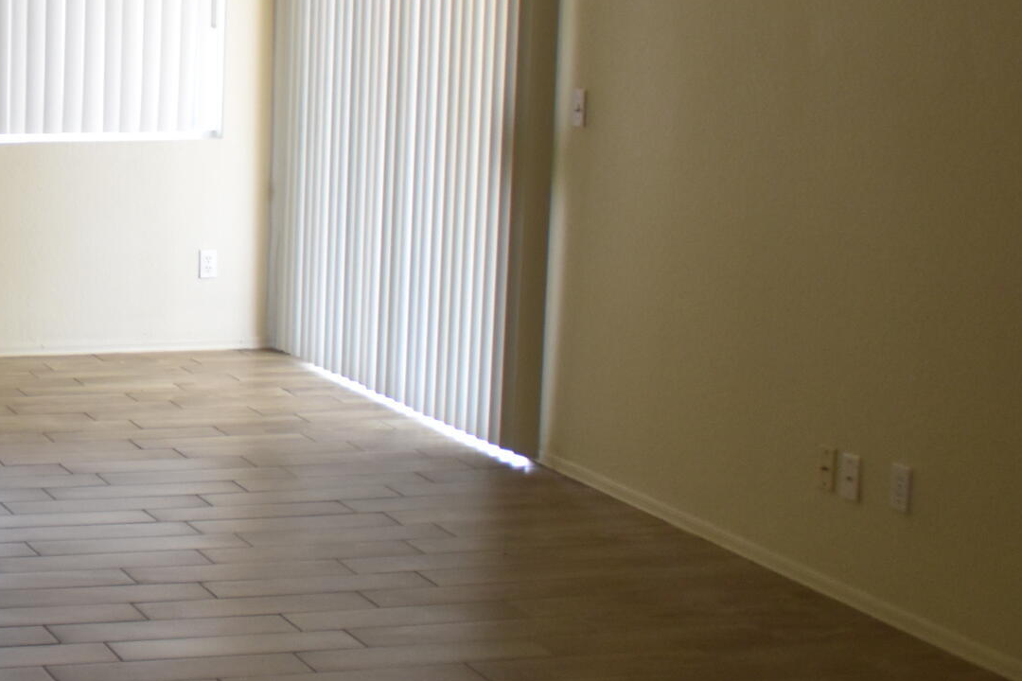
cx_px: -211
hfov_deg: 24.4
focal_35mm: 75
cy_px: 253
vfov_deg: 18.2
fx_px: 2129
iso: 800
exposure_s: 1/160
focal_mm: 18
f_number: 3.5
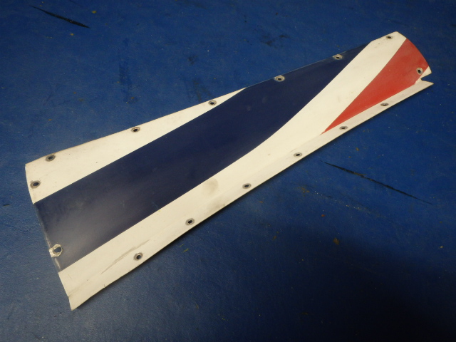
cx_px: 228
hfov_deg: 63.4
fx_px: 369
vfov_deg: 49.7
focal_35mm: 28
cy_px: 171
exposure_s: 1/30
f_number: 3.9
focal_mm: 5
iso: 320
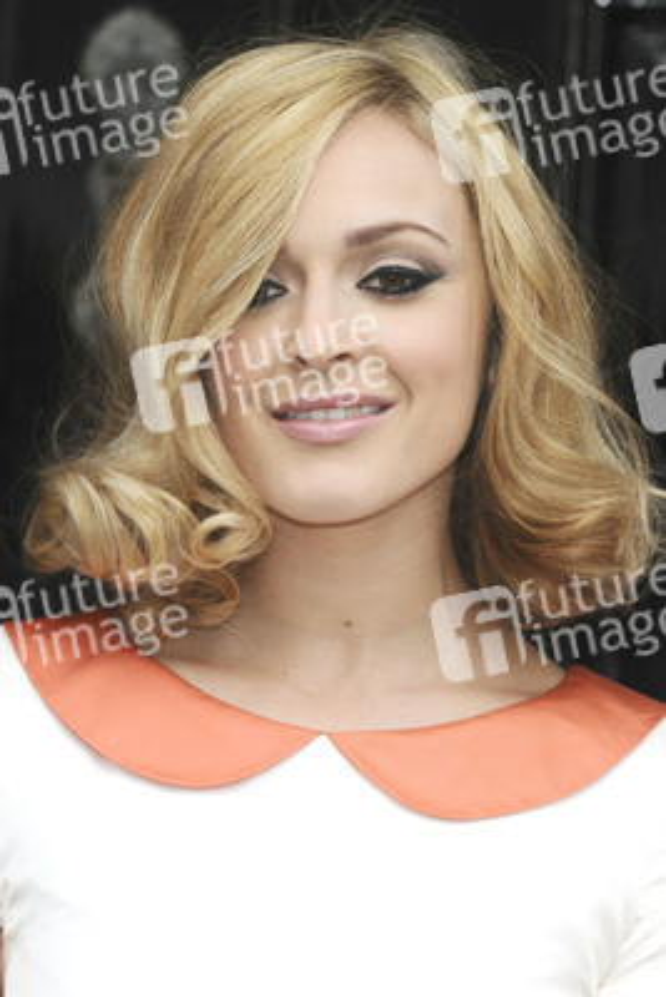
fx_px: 4990
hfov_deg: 7.6
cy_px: 498
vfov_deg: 11.4
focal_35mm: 180
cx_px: 333
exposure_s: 1/160
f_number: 5.6
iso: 400
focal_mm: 120
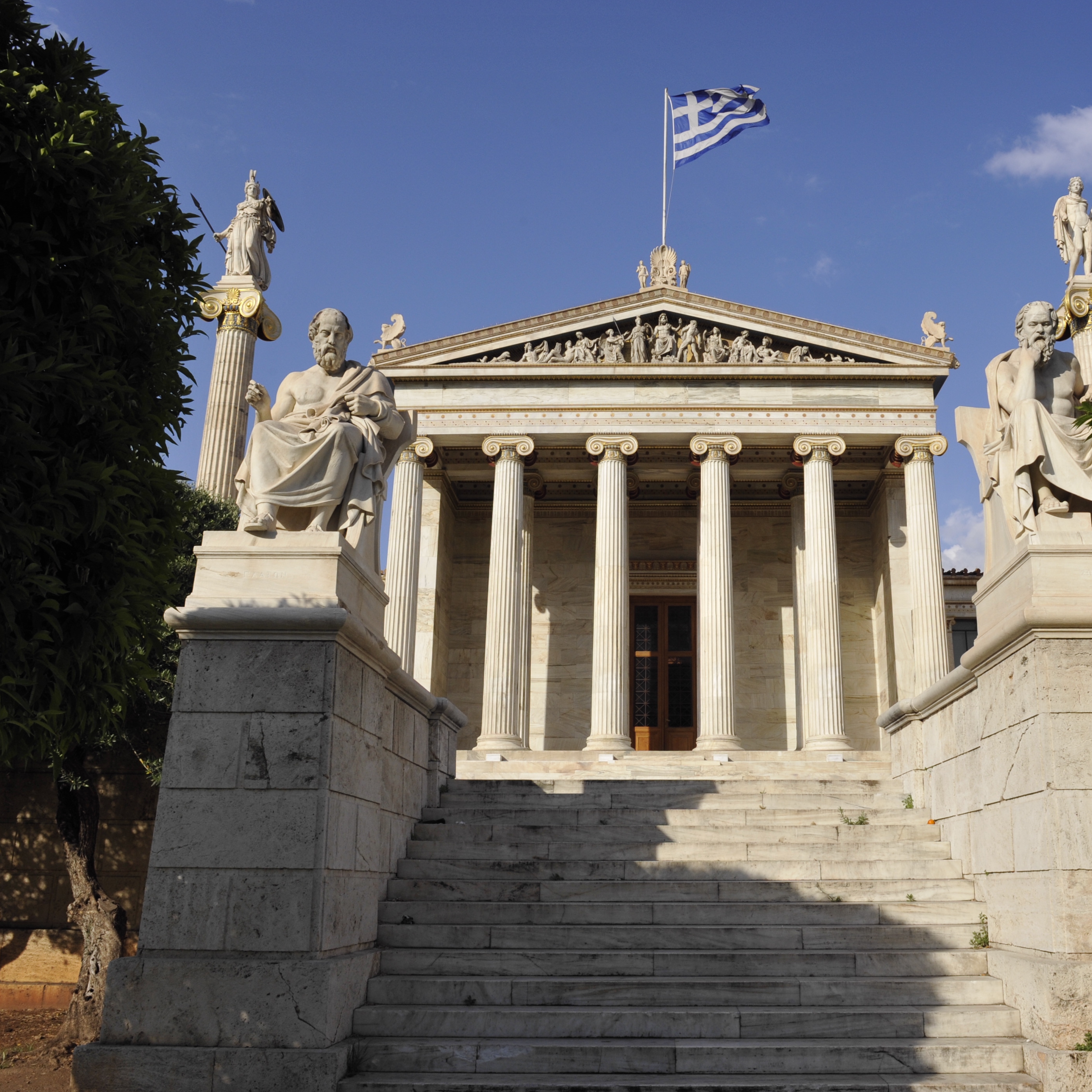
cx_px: 646
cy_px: 552
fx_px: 1106
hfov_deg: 52.2
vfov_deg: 52.5
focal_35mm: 31
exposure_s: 1/800
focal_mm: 24
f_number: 14
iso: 640
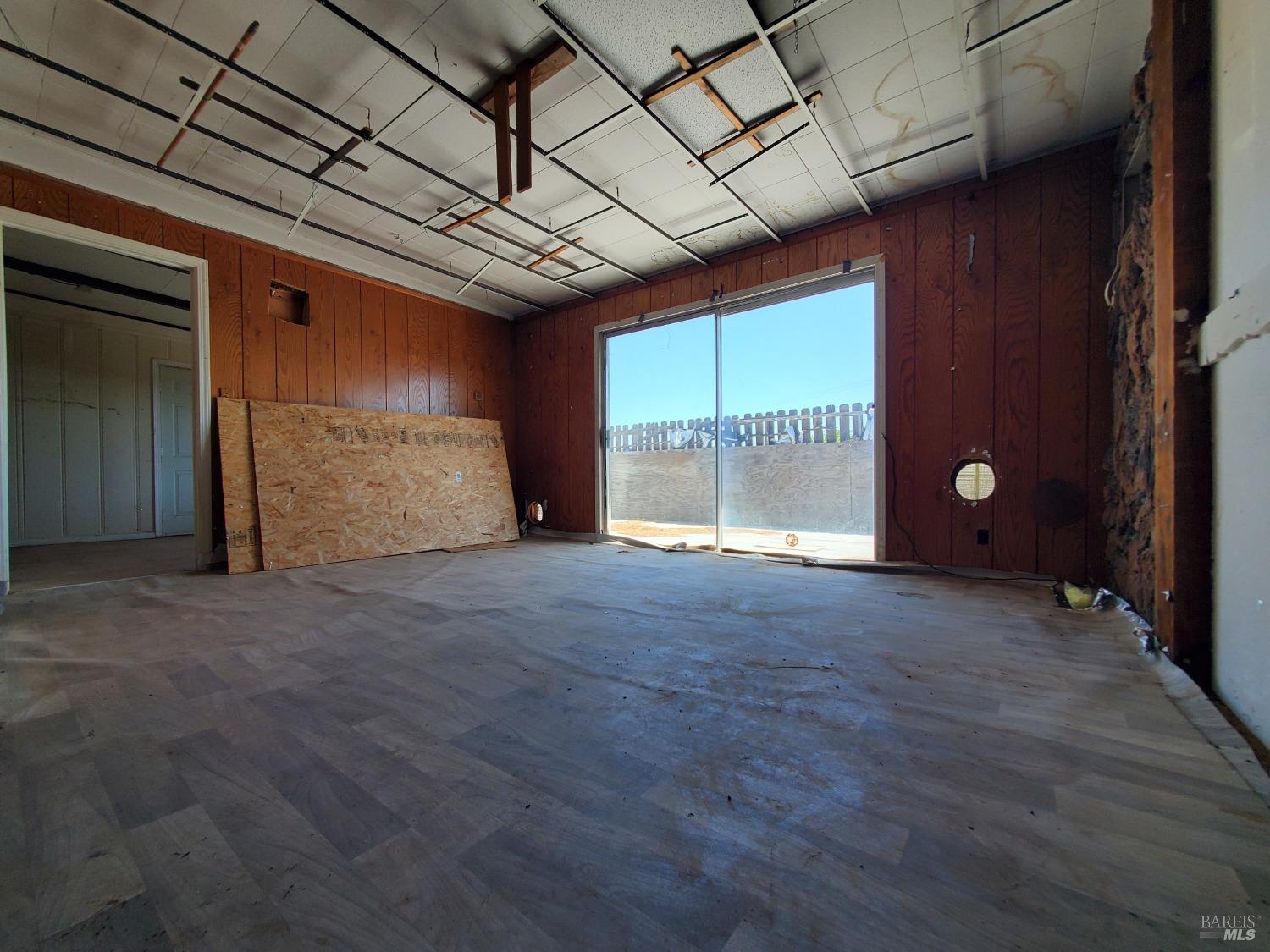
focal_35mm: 13
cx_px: 635
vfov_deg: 89.9
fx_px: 477
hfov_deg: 106.2
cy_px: 476
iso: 50
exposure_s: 1/120
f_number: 2.2
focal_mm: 1.8
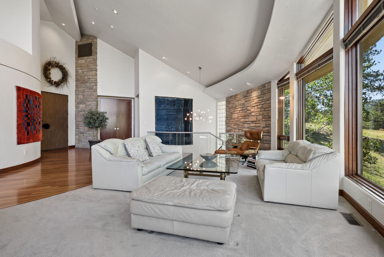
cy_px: 128
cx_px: 192
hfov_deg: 90.0
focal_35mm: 18
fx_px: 192
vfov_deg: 67.5
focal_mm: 18
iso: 640
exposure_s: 1/60
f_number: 10
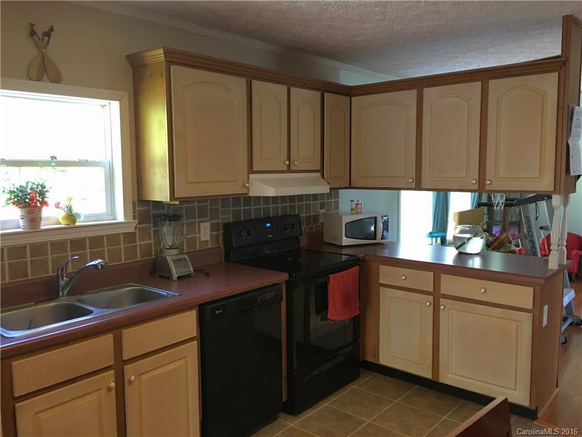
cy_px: 218
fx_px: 488
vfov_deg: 48.2
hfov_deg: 61.7
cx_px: 291
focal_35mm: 29
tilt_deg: -3.8
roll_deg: +0.2
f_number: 2.2
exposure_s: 1/15
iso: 80
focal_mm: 4.15
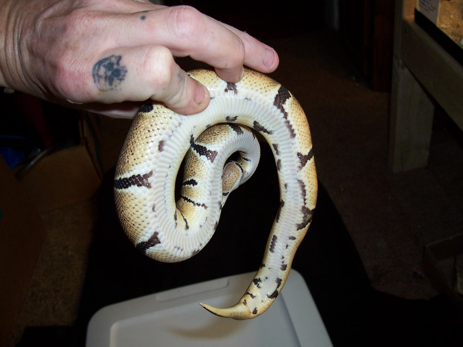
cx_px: 232
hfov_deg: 54.0
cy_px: 174
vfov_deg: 41.8
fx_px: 455
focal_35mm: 34
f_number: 2.7
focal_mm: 5.6
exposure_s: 1/60
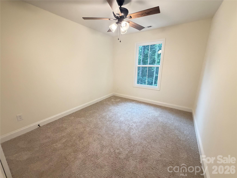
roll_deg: +0.3
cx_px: 118
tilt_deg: -15.2
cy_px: 89
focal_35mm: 14
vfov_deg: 85.7
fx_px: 96
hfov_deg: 102.1
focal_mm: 2.22
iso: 500
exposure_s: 1/60
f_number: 2.2
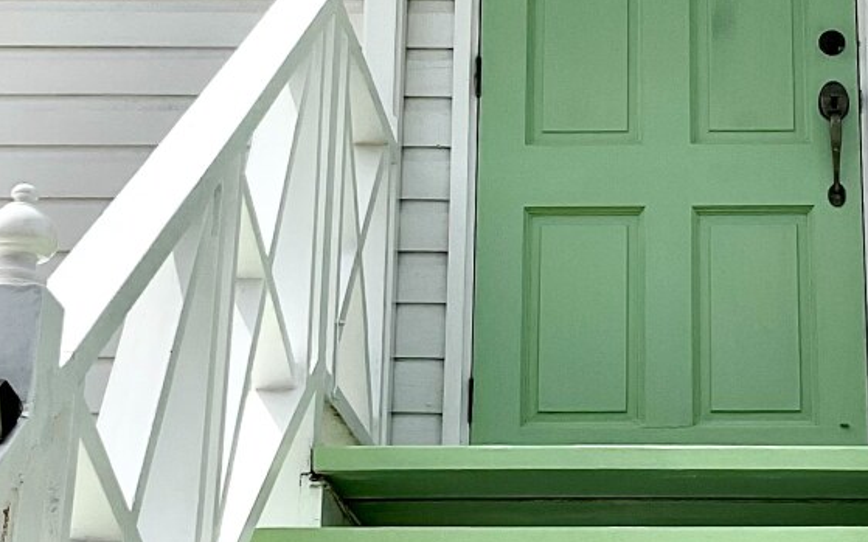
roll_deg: -0.2
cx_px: 661
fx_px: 2341
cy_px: 171
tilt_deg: +19.0
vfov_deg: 13.2
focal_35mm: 99
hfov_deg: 20.8
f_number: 1.8
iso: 16
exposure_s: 1/4065
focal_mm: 3
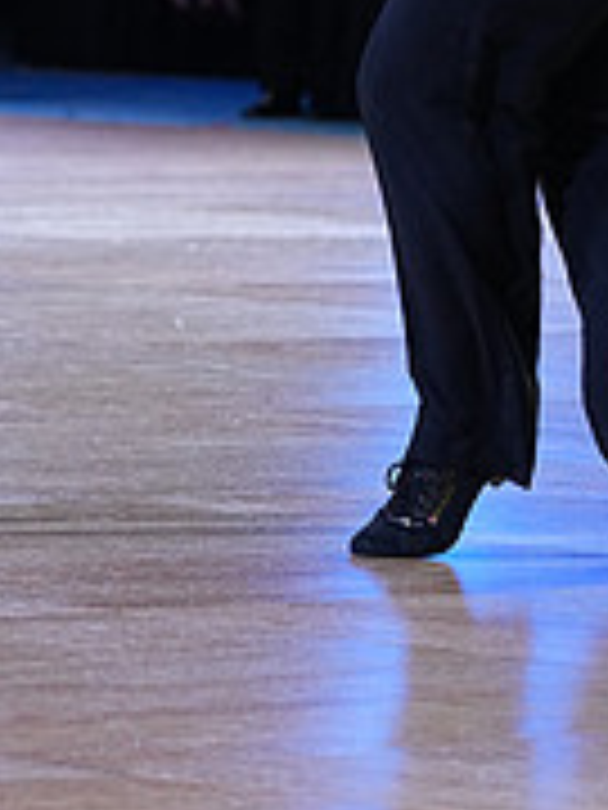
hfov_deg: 3.9
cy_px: -396
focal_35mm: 382
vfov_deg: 5.1
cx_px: 74
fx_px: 8946
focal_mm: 123
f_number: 4
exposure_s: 1/500
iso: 1600
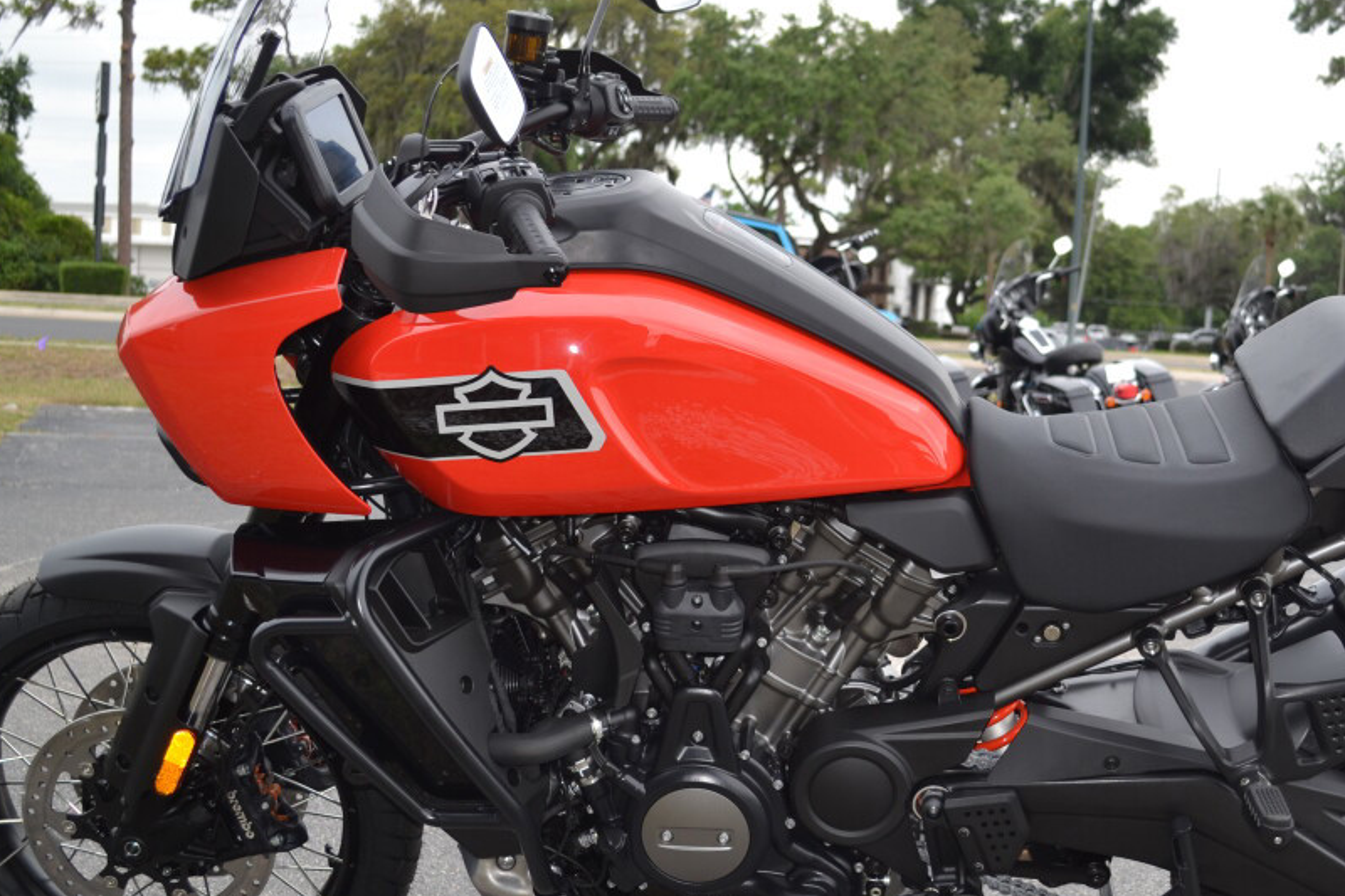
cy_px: 504
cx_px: 876
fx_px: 2017
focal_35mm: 54
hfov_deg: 36.6
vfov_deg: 25.0
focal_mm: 24
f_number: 4
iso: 100
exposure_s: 1/125
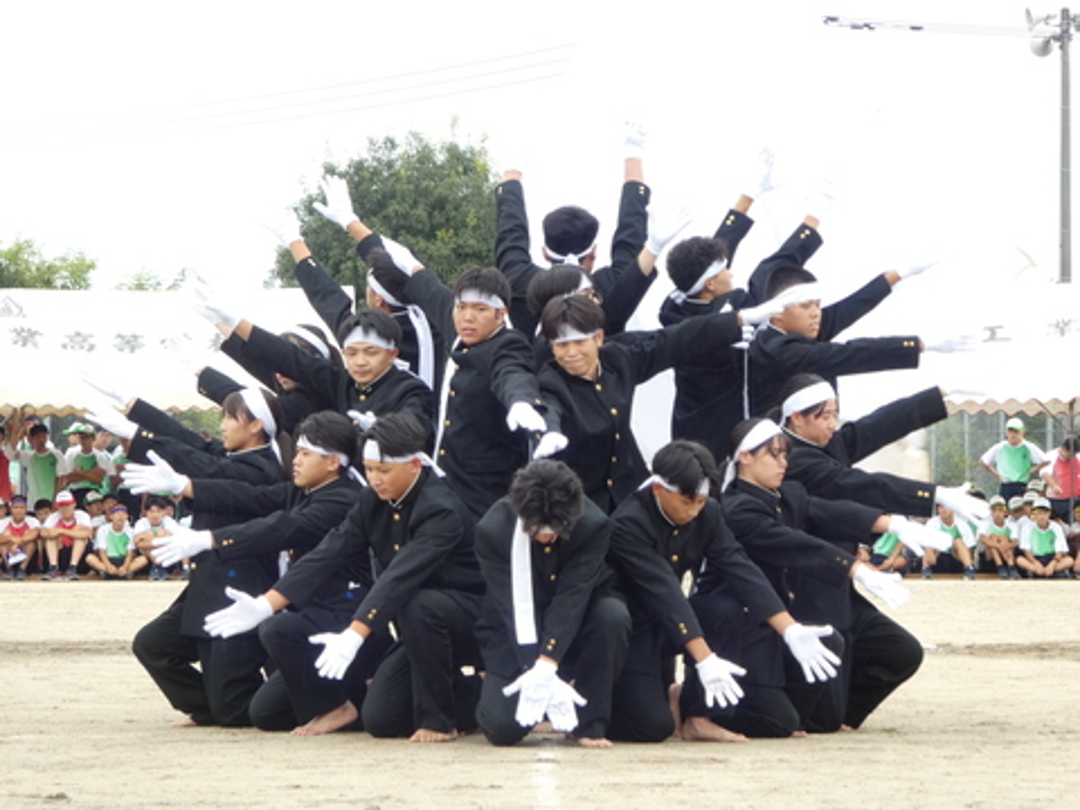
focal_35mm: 189
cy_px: 405
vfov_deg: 7.9
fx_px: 5897
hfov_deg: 10.5
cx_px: 540
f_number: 5.5
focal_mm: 33.9
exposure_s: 1/80
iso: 125
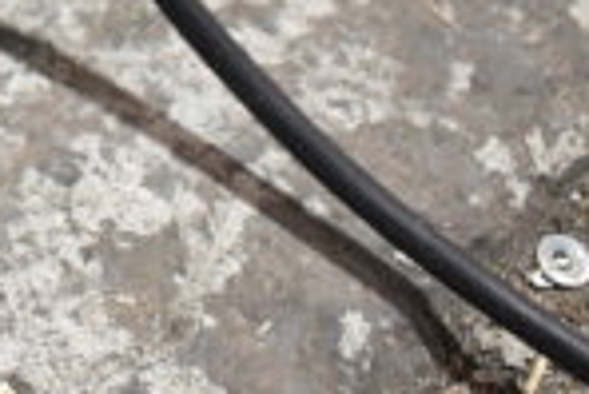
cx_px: -486
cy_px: -372
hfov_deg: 11.7
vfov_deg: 8.2
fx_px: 2637
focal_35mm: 161
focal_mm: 26
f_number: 4
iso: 500
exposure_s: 1/40
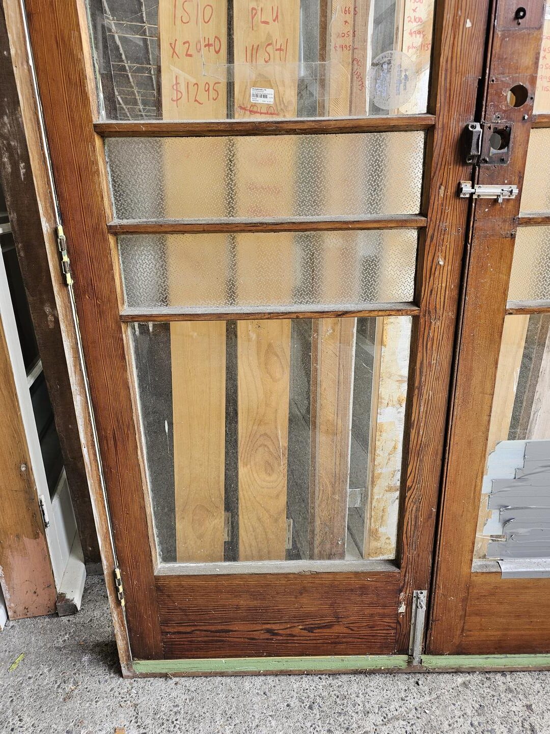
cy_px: 367
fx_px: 487
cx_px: 275
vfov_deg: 73.9
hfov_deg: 58.9
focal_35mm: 23
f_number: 1.7
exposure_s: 1/190
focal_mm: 6.3
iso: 50
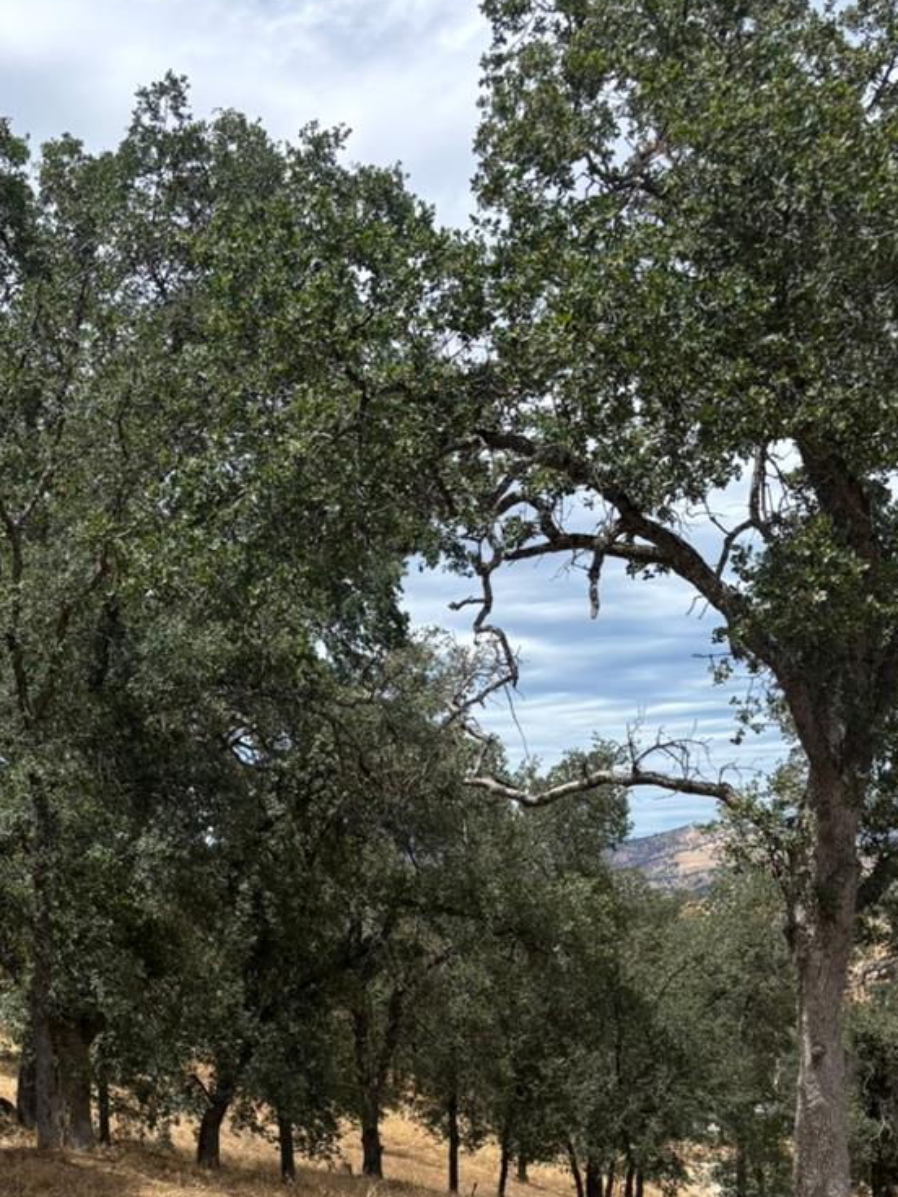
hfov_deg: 27.3
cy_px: 1197
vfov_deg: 33.1
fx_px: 1833
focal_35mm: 53
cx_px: 263
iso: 50
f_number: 1.6
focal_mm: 5.96
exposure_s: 1/3788
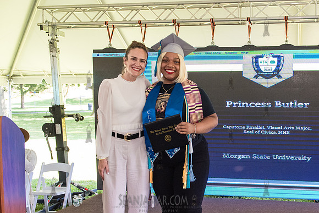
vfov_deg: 27.7
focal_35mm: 49
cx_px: 215
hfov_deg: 40.2
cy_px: 137
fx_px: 430
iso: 2500
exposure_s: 1/800
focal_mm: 31
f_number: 4
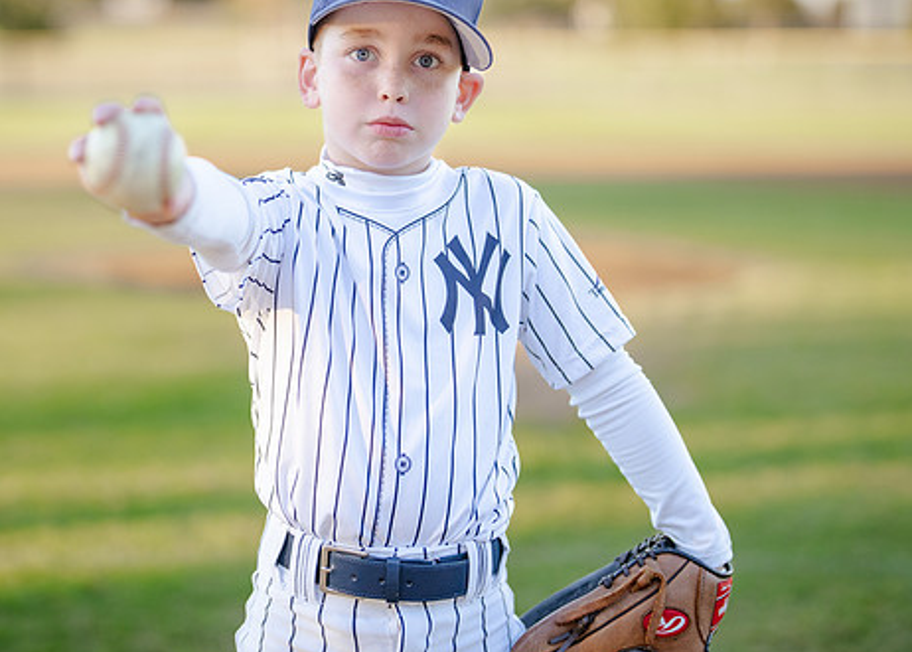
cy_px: 217
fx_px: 2150
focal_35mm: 83
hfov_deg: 23.9
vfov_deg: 17.2
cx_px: 369
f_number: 1.2
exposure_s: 1/1600
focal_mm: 50
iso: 250
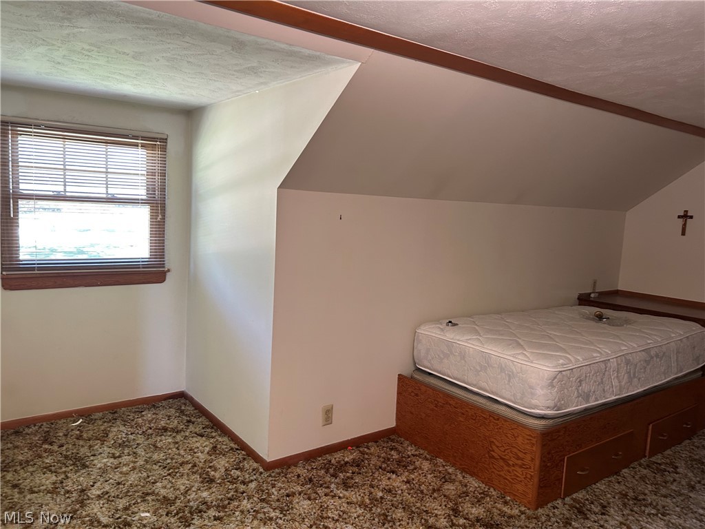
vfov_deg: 53.1
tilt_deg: -3.7
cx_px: 352
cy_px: 264
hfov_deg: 67.3
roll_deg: -2.7
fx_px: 530
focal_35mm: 26
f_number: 1.5
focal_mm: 5.7
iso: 160
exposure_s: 1/60
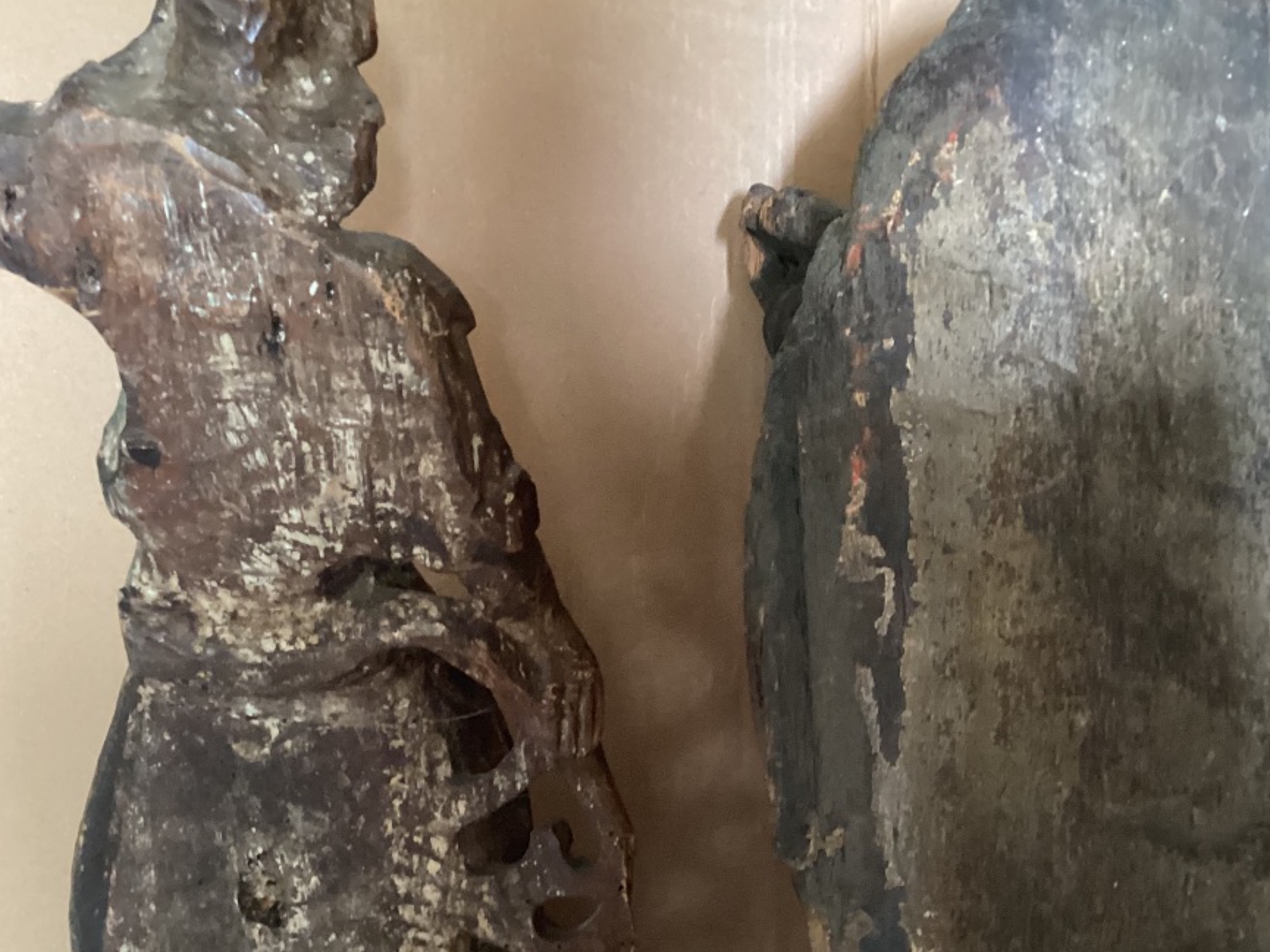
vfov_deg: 33.6
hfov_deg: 43.7
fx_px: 1578
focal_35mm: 43
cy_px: 530
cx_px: 744
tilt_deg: -18.4
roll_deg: -2.6
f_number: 2.4
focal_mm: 3.3
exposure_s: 1/25
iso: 320
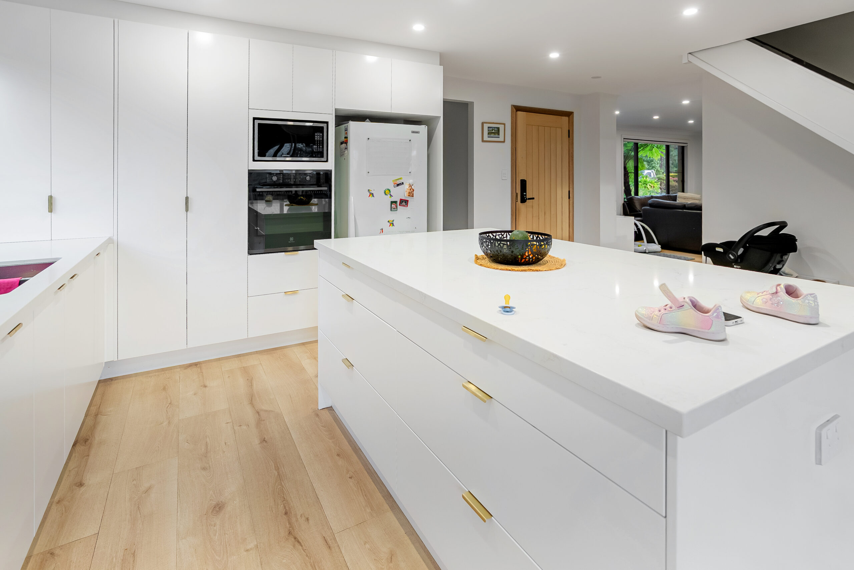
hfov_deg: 96.7
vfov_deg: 73.8
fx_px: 380
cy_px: 285
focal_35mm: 16
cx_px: 427
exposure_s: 1/250
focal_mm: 16
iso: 640
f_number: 4.5
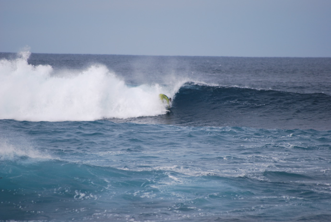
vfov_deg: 3.1
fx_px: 4144
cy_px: 111
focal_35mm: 450
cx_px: 166
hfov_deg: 4.6
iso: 200
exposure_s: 1/800
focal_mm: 300
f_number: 5.6
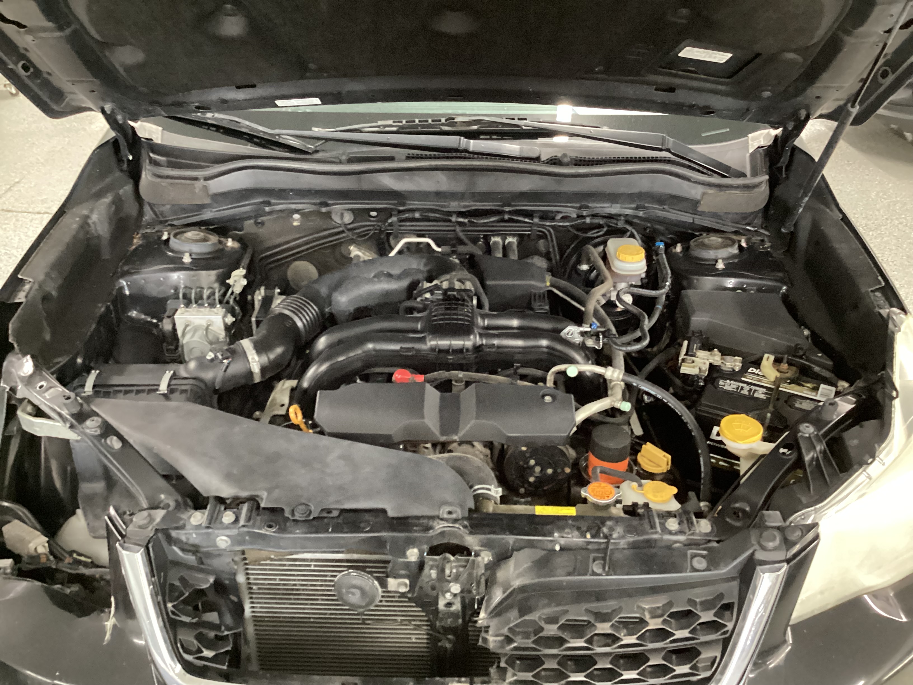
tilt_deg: -34.2
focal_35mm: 31
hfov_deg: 58.4
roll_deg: -0.3
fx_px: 818
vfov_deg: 45.4
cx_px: 456
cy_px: 342
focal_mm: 3.3
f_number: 2.4
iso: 640
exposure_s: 1/24
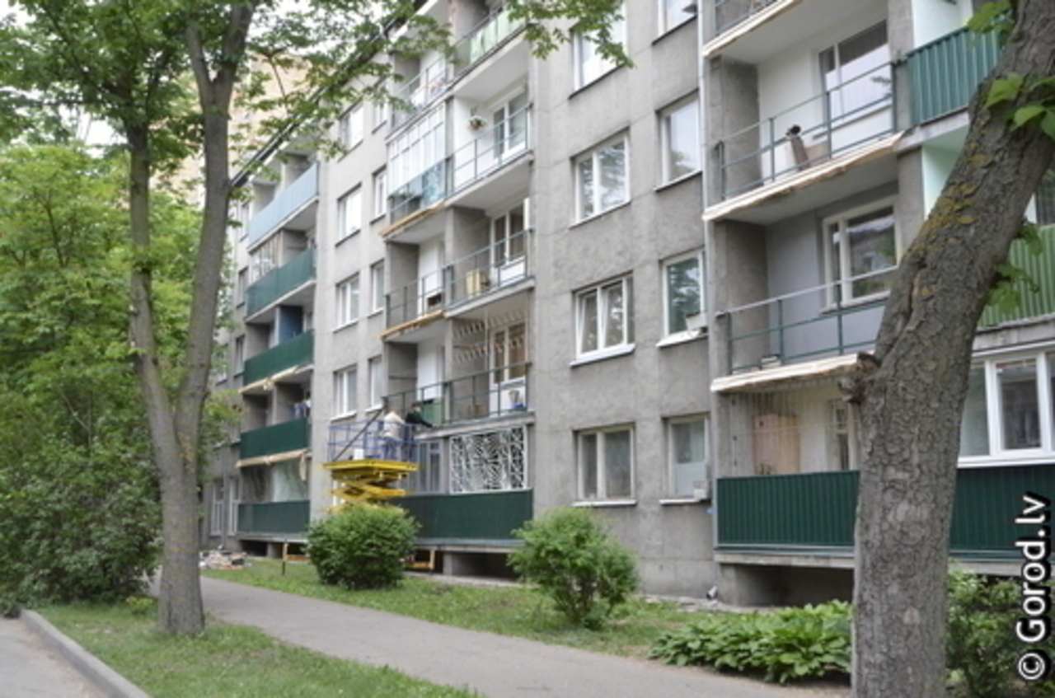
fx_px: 1053
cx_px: 528
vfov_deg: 36.7
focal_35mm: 36
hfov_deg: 53.2
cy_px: 349
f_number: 16
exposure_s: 1/250
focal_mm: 24
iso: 3200
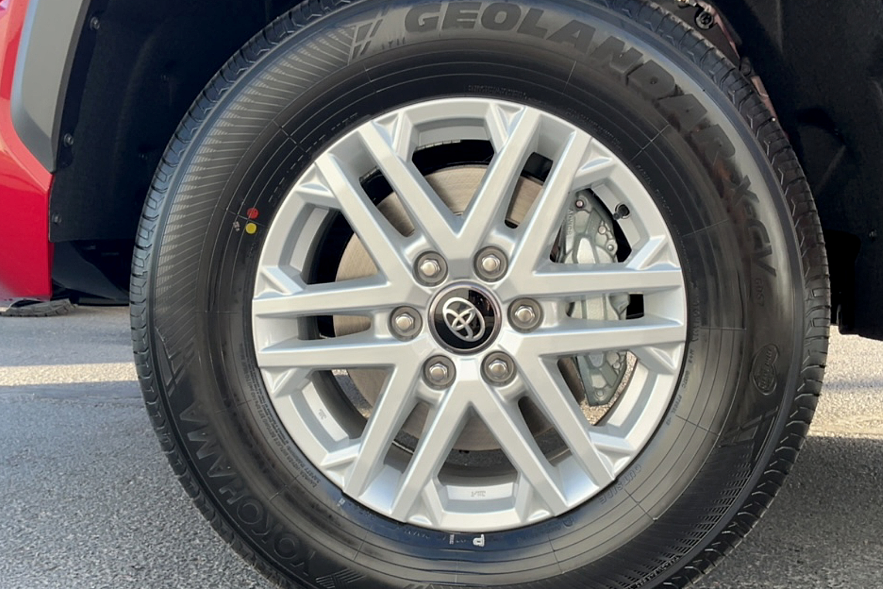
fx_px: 785
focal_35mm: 32
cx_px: 448
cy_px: 310
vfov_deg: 41.1
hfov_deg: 58.7
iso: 16
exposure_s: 1/136
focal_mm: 3
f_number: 1.8
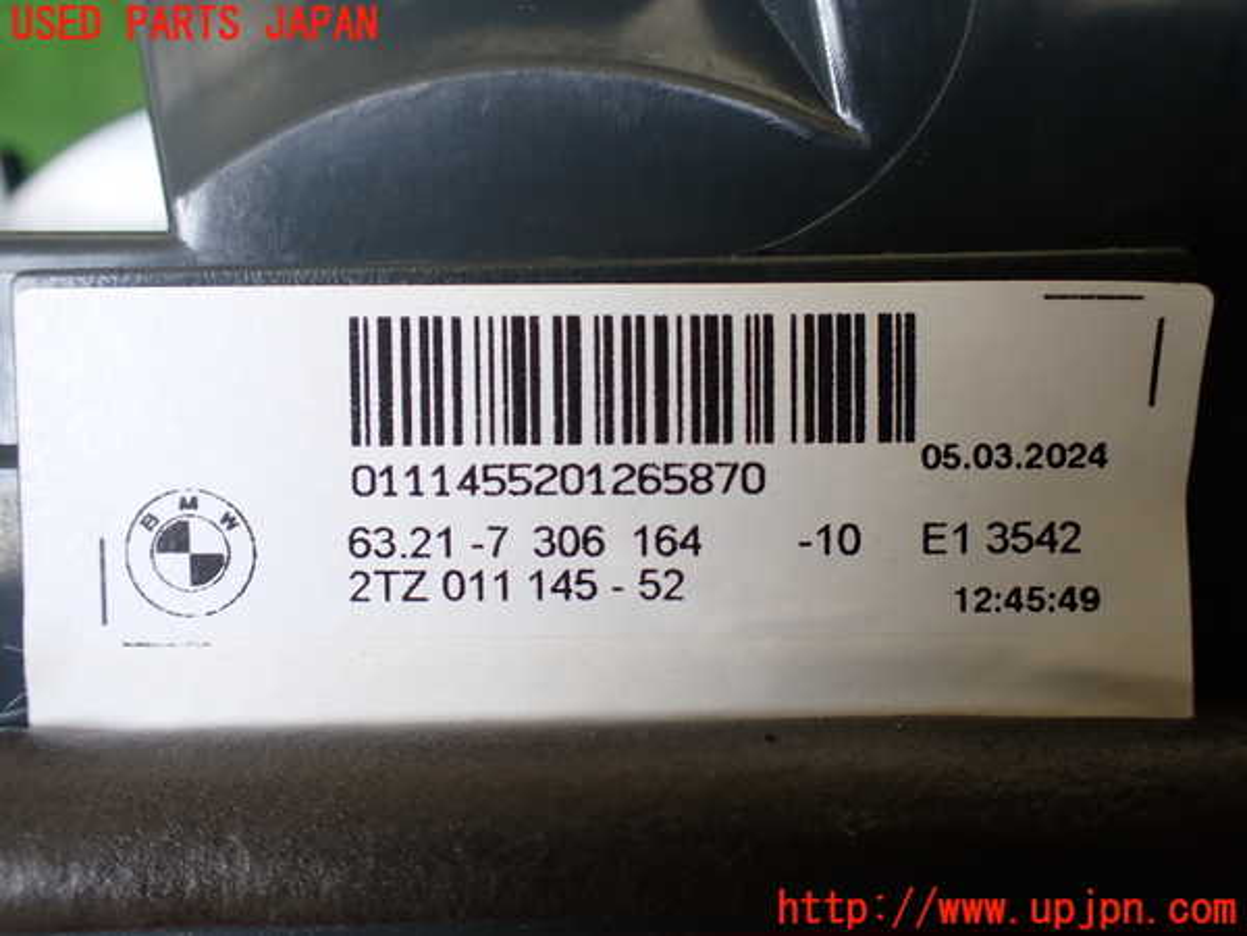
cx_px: 624
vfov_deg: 46.8
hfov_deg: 60.0
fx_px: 1081
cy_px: 468
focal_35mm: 30
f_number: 2.3
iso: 200
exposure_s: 1/125
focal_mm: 5.4
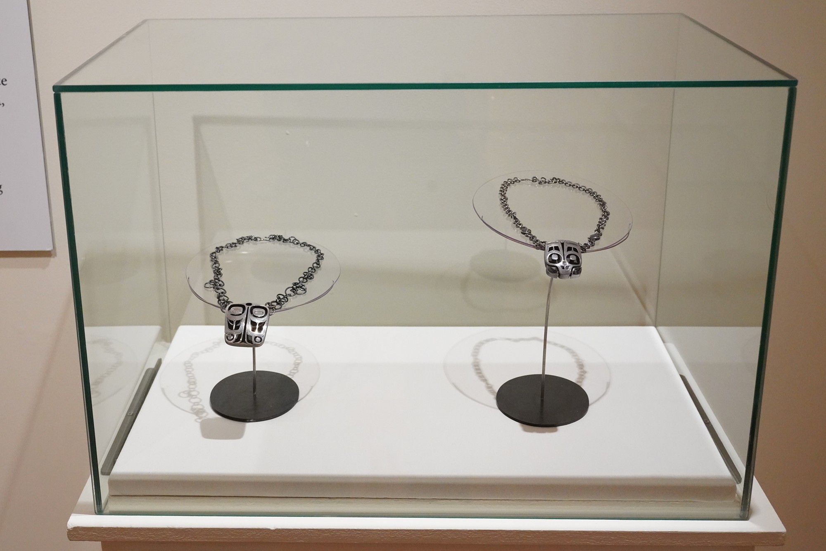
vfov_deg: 29.9
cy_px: 276
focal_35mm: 45
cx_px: 413
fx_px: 1033
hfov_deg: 43.6
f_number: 7.1
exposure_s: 1/100
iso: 6400
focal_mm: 45
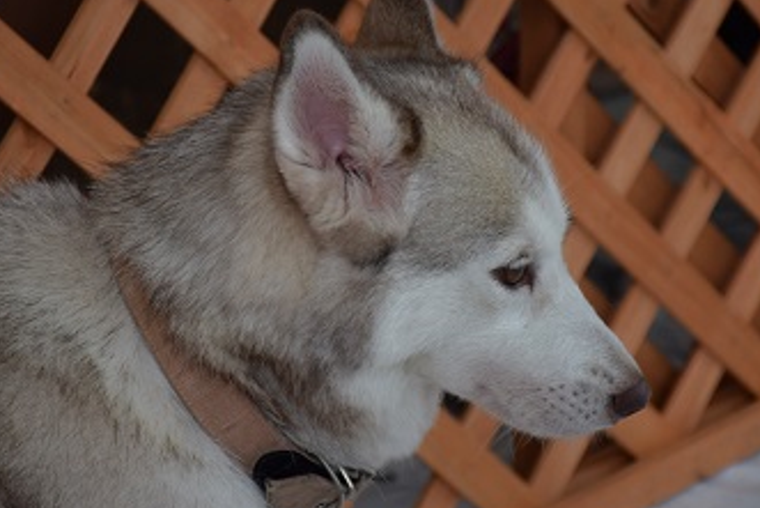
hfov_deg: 9.3
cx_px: 358
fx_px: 4667
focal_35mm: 221
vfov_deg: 6.2
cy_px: 220
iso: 200
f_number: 6.3
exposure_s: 1/50
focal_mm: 122
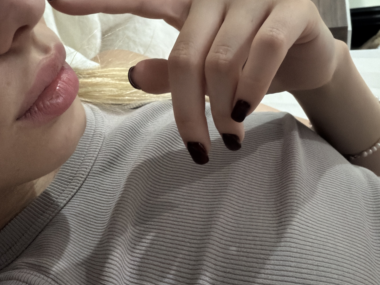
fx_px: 384
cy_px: 122
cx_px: 166
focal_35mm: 35
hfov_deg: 52.5
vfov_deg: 40.6
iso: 640
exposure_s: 1/17
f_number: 1.9
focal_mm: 2.71
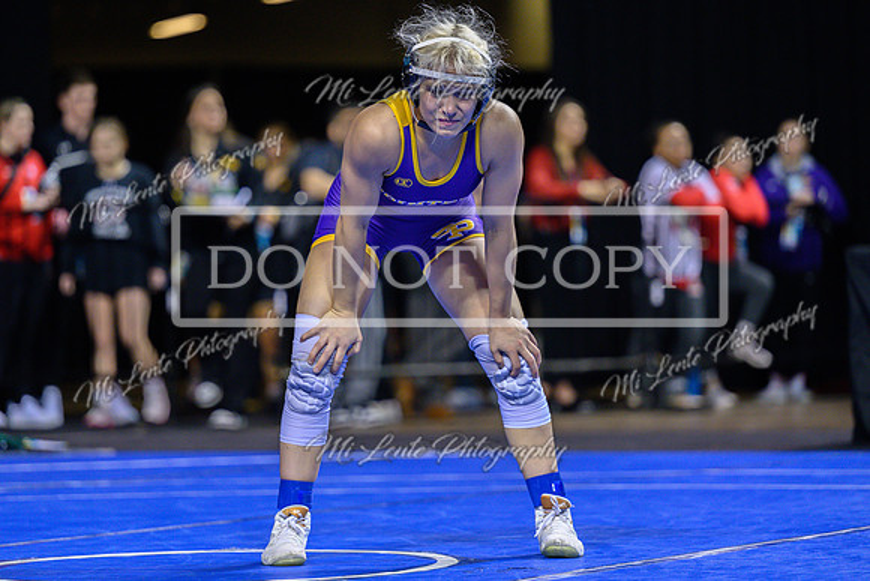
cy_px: 247
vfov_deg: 7.2
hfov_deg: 10.8
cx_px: 408
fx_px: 4589
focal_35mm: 190
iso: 2500
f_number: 2.8
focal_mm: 165
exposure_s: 1/800
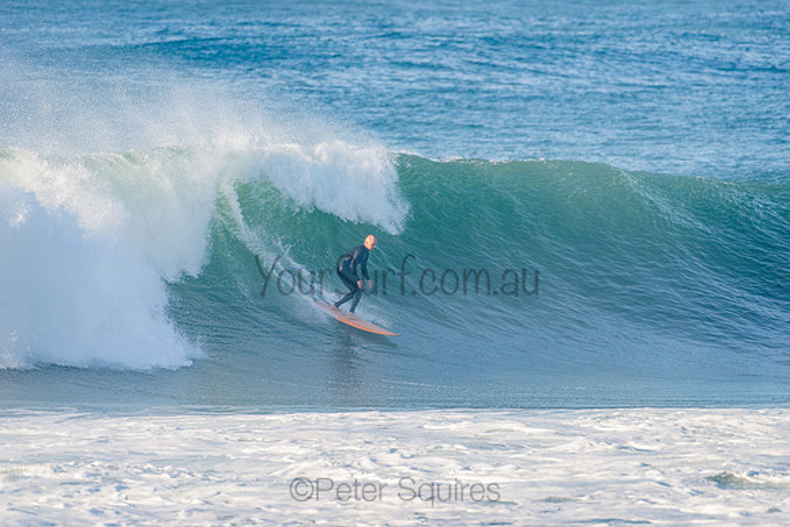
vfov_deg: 2.8
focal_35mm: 500
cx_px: 395
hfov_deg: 4.1
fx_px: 10974
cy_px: 264
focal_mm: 500
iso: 250
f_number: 5.6
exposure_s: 1/1600
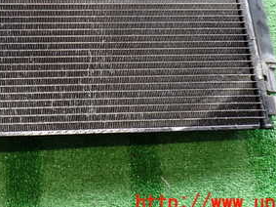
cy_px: -4
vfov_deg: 26.0
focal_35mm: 53
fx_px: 422
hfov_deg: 35.3
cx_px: 63
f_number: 2
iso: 200
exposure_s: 1/40
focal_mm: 4.5
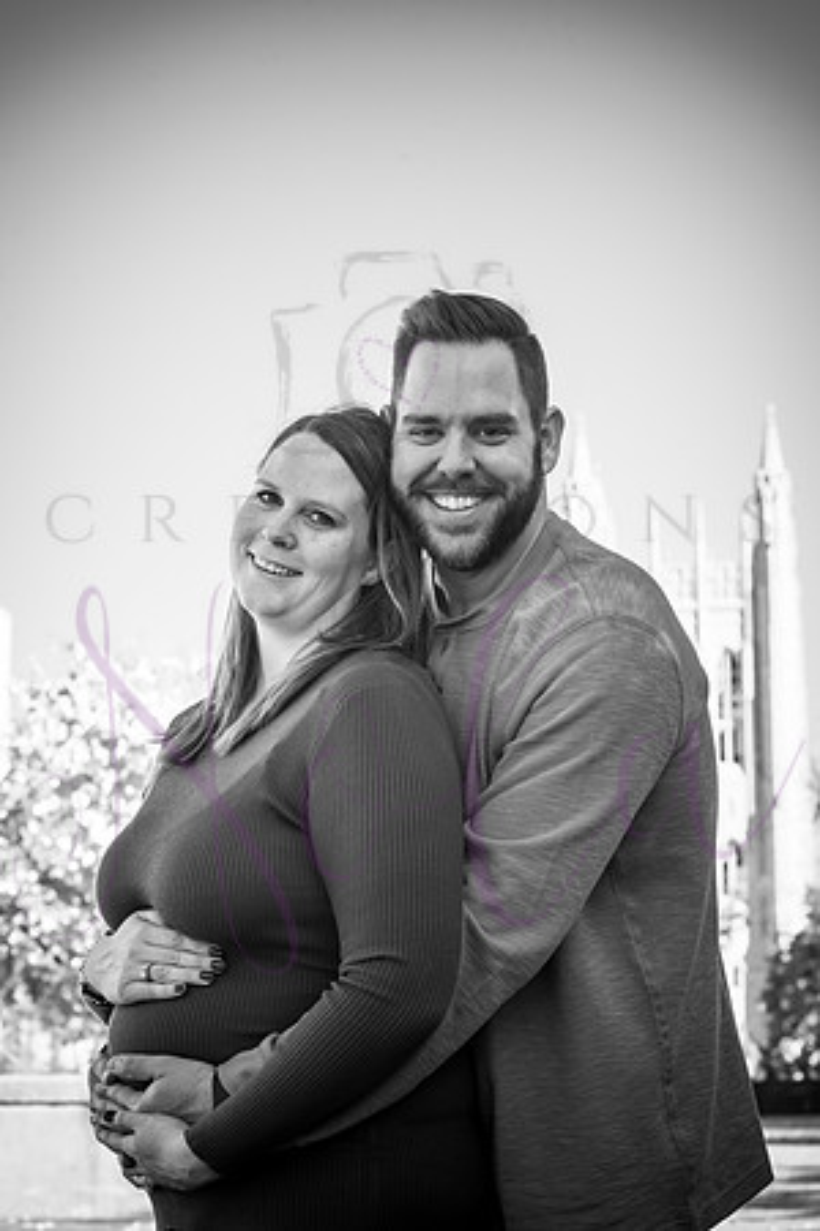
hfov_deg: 17.1
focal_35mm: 80
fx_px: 2733
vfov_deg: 25.4
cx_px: 410
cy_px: 616
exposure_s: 1/500
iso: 800
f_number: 9
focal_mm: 80
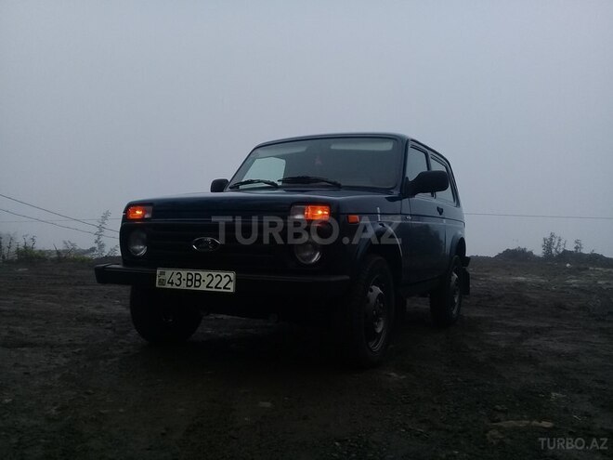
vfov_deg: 45.4
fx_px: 549
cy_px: 230
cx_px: 306
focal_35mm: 31
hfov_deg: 58.4
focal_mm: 3.3
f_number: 2.2
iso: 64
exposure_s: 1/498
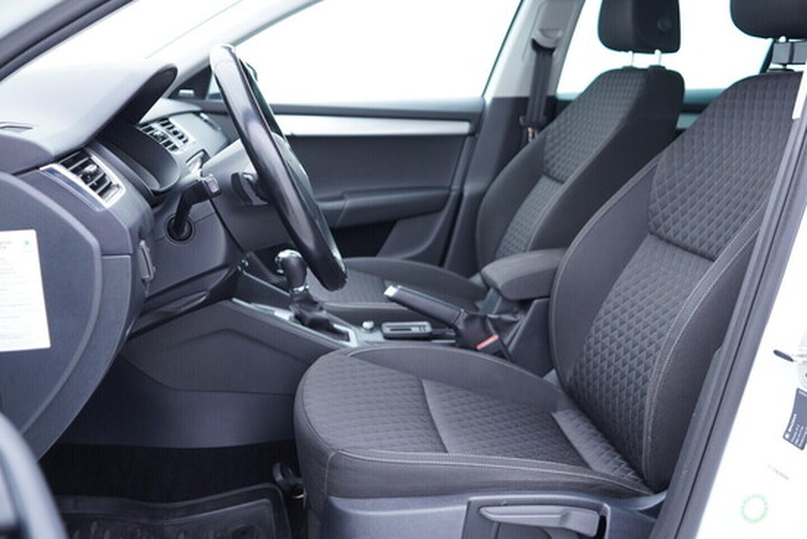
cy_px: 270
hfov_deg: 53.1
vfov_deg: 36.9
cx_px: 404
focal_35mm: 36
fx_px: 807
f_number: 2.8
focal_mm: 24
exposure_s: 1/40
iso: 400
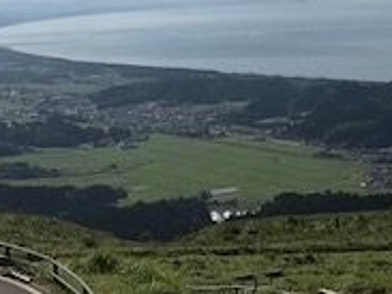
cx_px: 214
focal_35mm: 98
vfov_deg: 14.1
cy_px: -146
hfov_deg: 20.0
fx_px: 1109
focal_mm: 3.99
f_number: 1.8
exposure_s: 1/9615
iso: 25
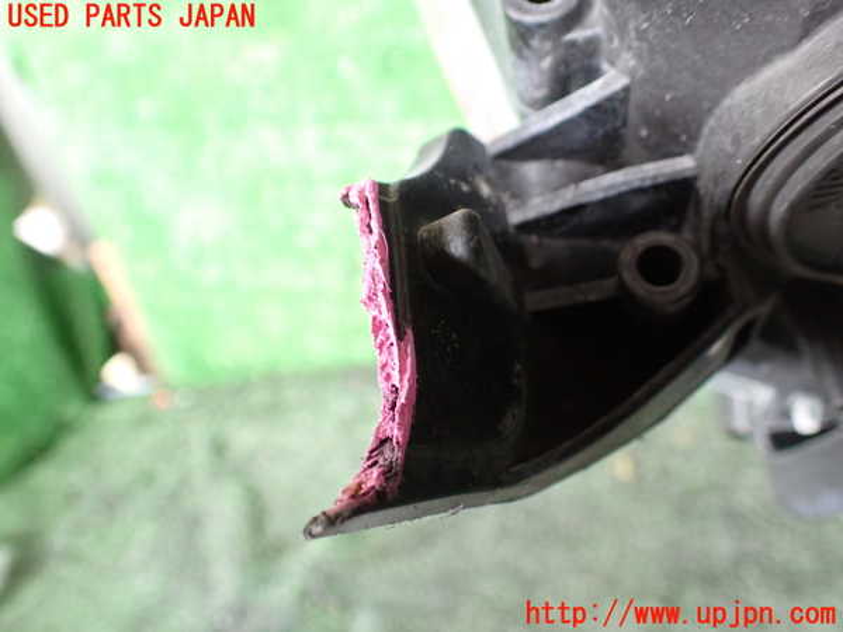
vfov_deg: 46.8
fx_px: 731
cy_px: 316
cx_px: 422
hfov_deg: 60.0
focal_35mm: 30
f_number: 2.3
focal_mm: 5.4
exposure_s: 1/80
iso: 800
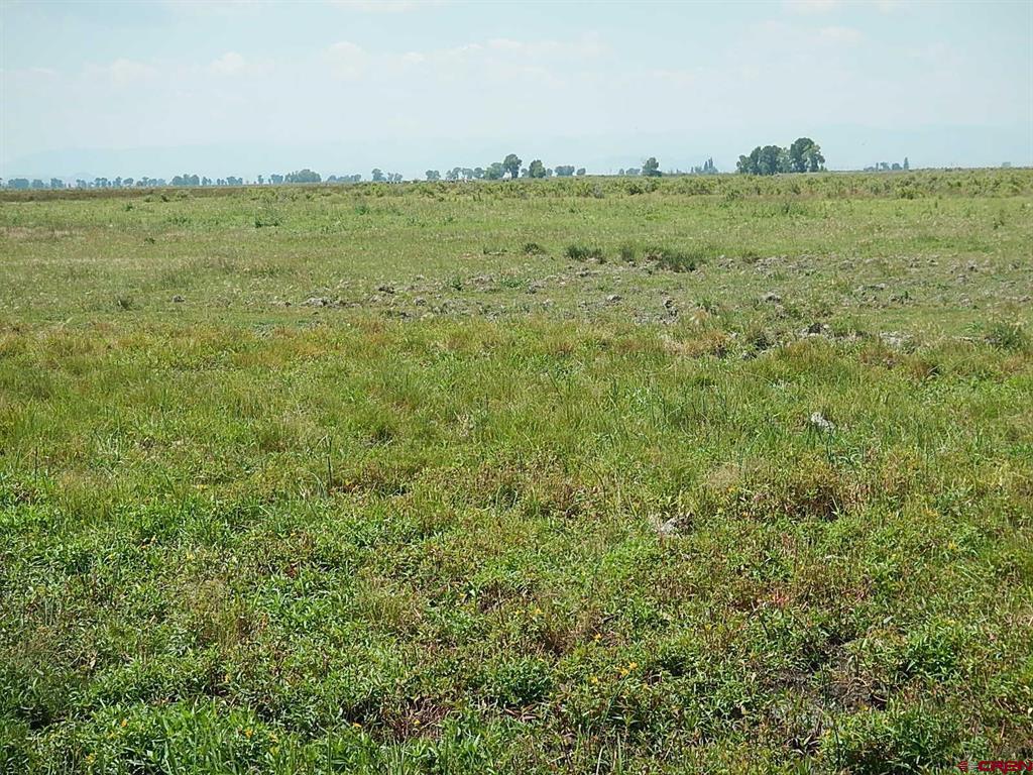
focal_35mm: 83
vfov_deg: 17.8
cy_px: 388
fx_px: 2477
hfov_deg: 23.6
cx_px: 516
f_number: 4.4
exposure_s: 1/640
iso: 125
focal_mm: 15
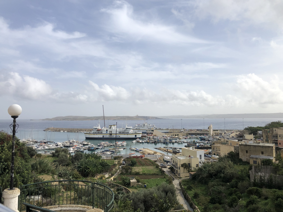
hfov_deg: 63.4
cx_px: 142
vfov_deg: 49.7
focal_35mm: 28
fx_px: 229
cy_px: 106
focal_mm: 4
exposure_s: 1/3472
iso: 25
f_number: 1.8
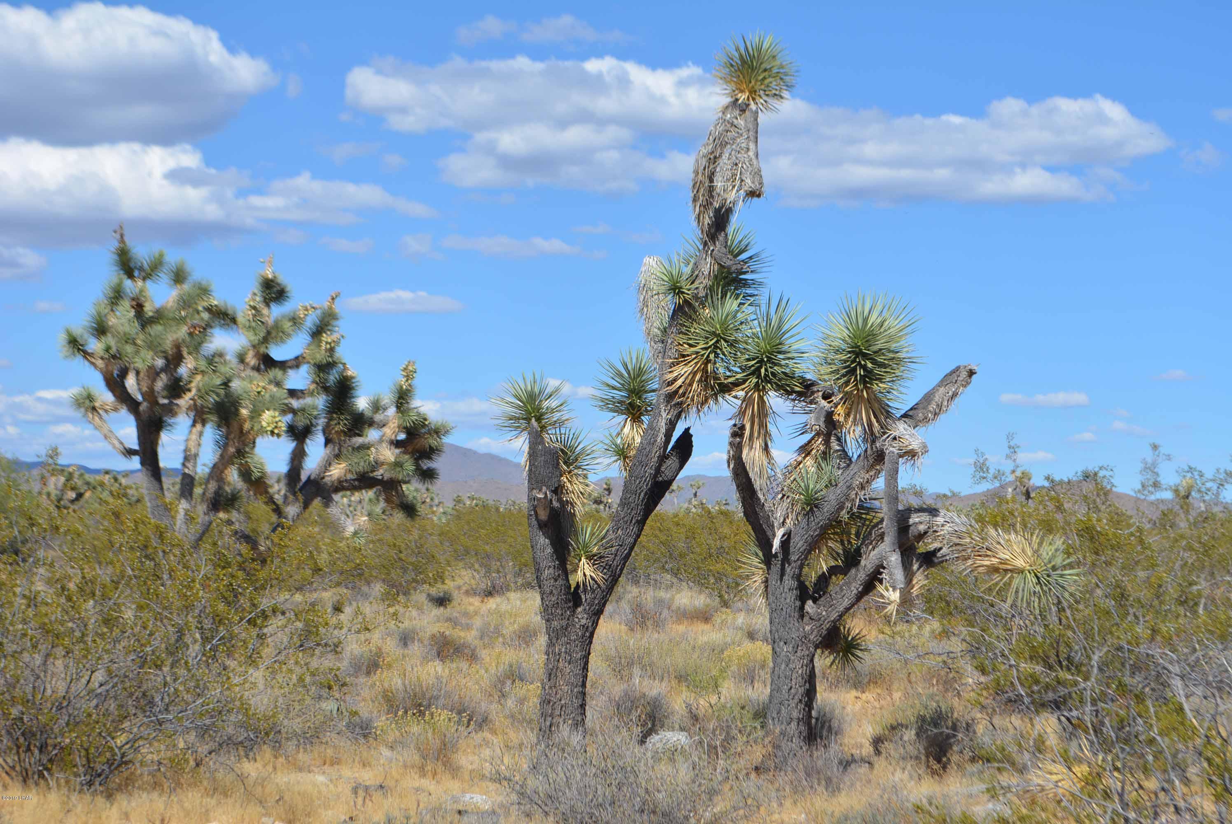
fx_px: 2825
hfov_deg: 24.6
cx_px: 616
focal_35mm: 82
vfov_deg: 16.6
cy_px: 412
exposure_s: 1/320
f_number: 9
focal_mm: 55
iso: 100
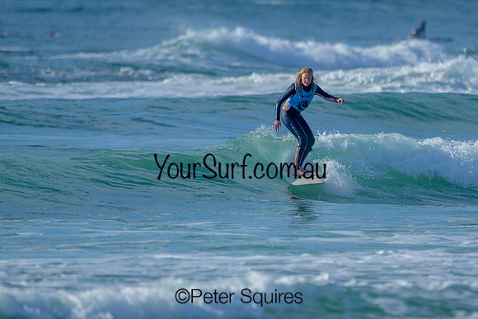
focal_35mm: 1100
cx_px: 302
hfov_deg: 1.9
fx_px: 14612
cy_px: 188
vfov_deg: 1.3
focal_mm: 800
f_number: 6.3
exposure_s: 1/2000
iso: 250
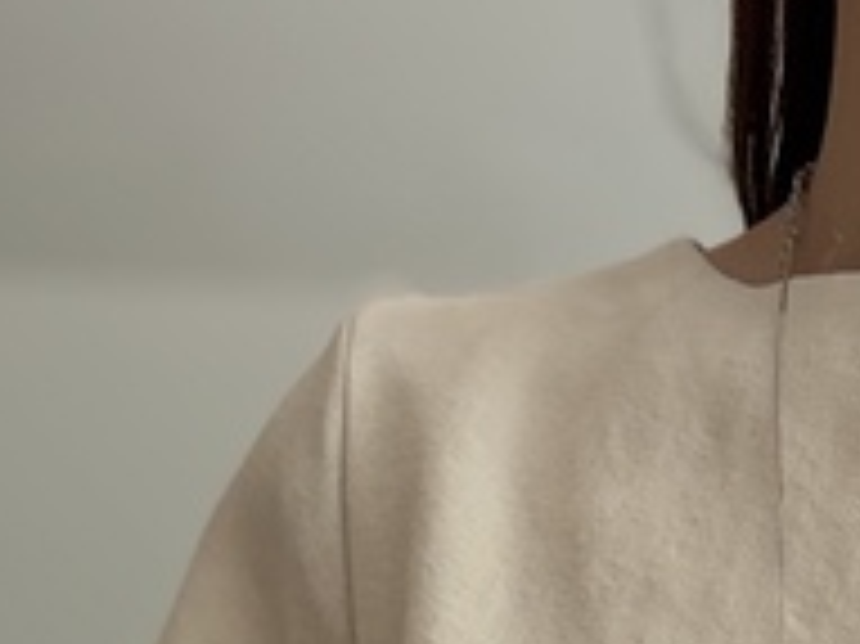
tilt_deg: -9.8
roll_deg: -0.7
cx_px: 1157
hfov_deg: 13.9
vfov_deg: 8.9
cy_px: 1950
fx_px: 3377
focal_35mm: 136
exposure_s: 1/122
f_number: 1.6
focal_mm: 5.96
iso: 80
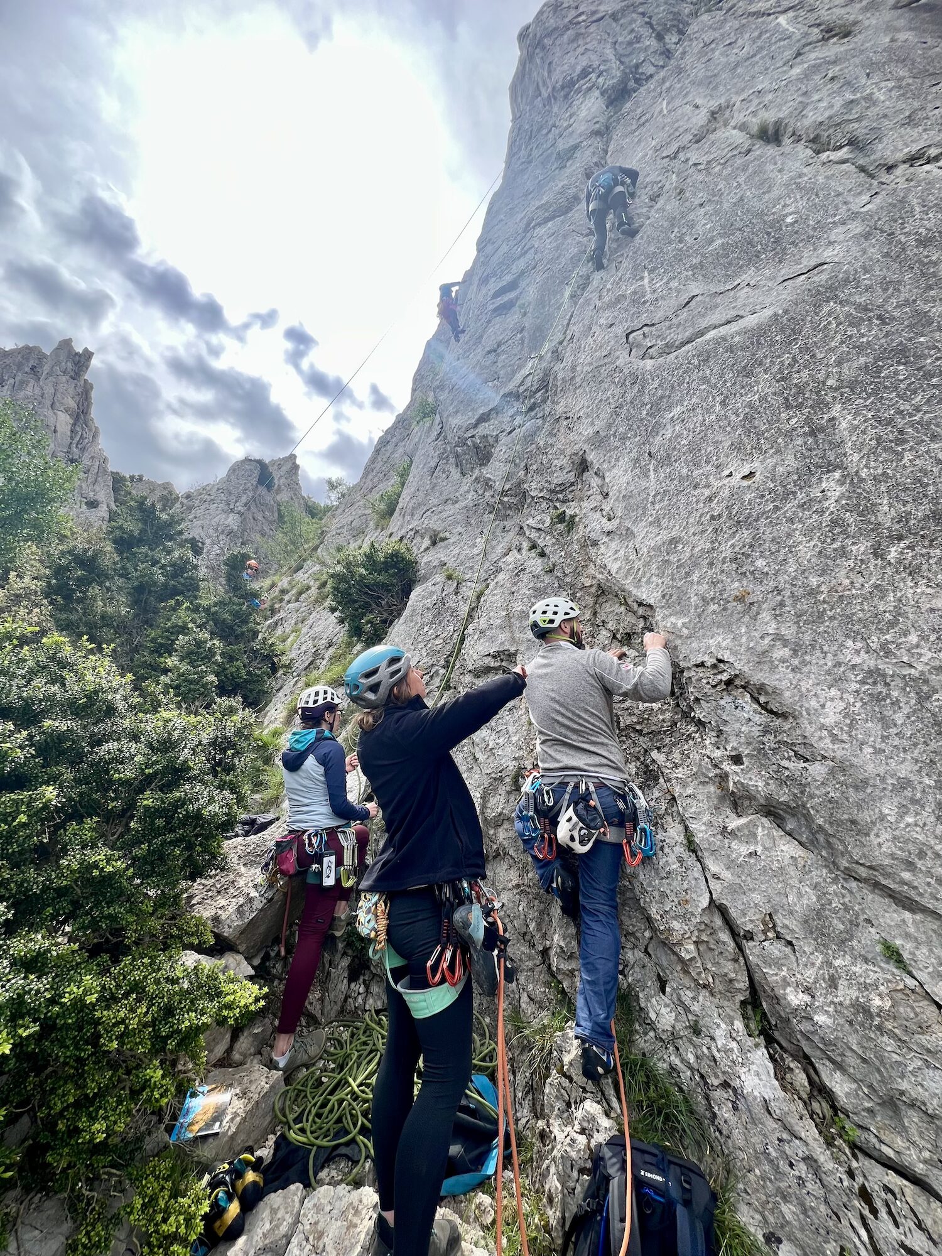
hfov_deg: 89.9
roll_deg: +0.0
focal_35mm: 13
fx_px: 472
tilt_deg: +23.1
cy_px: 628
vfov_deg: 106.2
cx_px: 471
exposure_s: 1/630
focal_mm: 1.57
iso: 32
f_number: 1.8
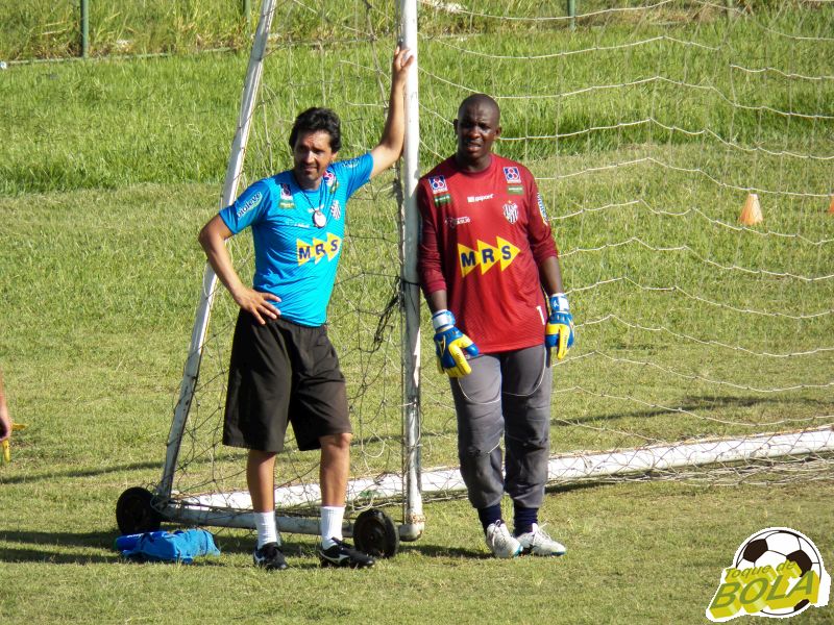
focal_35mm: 653
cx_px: 417
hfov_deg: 3.0
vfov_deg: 2.3
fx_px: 15733
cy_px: 312
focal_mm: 117.2
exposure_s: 1/800
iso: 125
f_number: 5
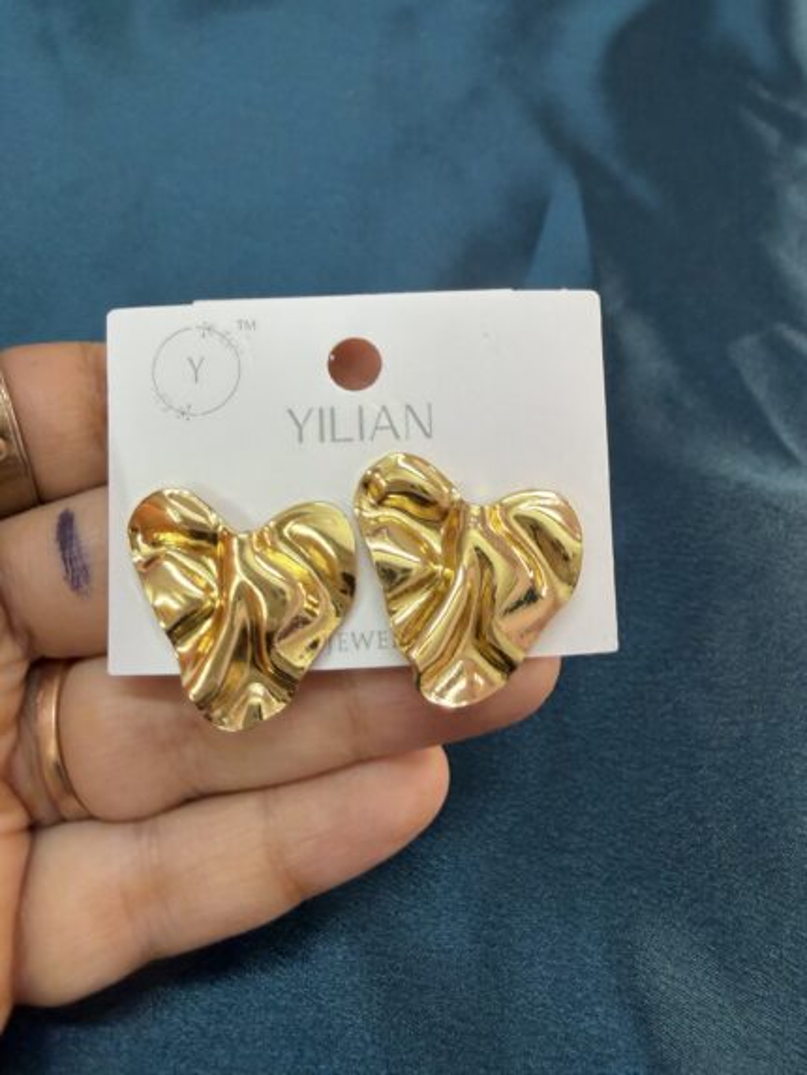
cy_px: 538
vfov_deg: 71.6
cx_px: 404
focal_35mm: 24
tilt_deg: -58.4
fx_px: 746
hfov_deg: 56.8
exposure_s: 1/100
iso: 160
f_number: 2.2
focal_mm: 2.22
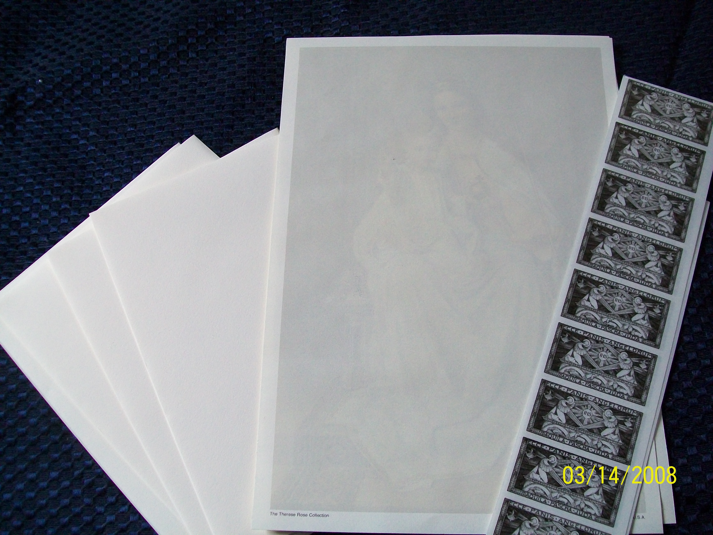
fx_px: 742
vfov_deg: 39.7
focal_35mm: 36
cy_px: 268
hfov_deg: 51.4
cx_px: 356
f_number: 2.7
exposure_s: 1/60
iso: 160
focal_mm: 6
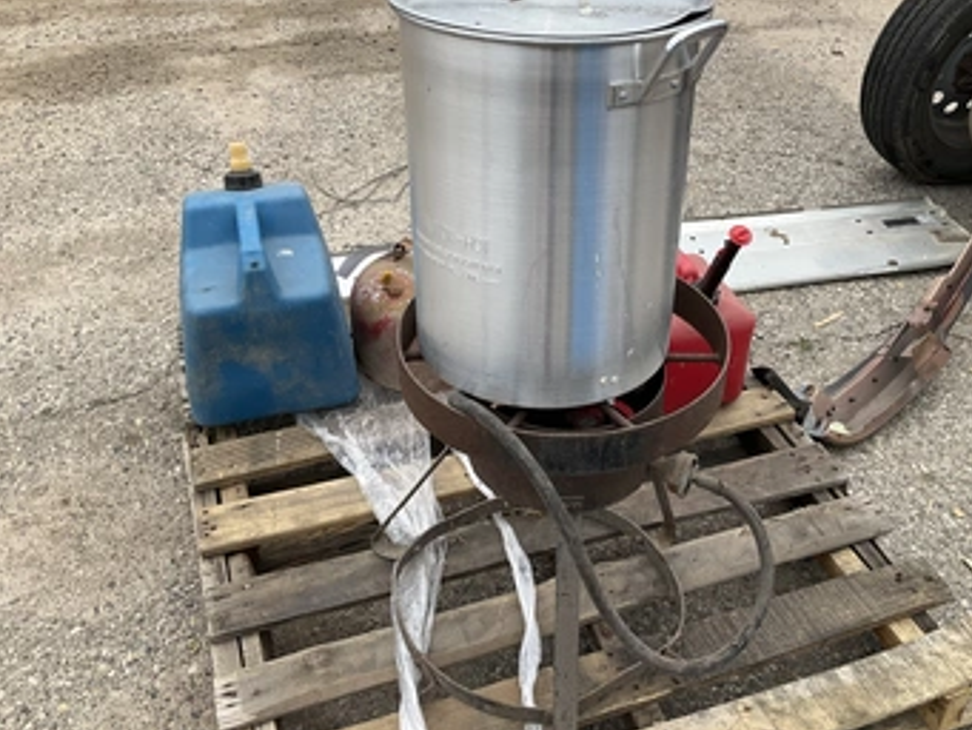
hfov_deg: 53.7
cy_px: 328
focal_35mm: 34
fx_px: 955
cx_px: 562
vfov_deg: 41.8
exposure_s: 1/898
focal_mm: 3
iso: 25
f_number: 1.8
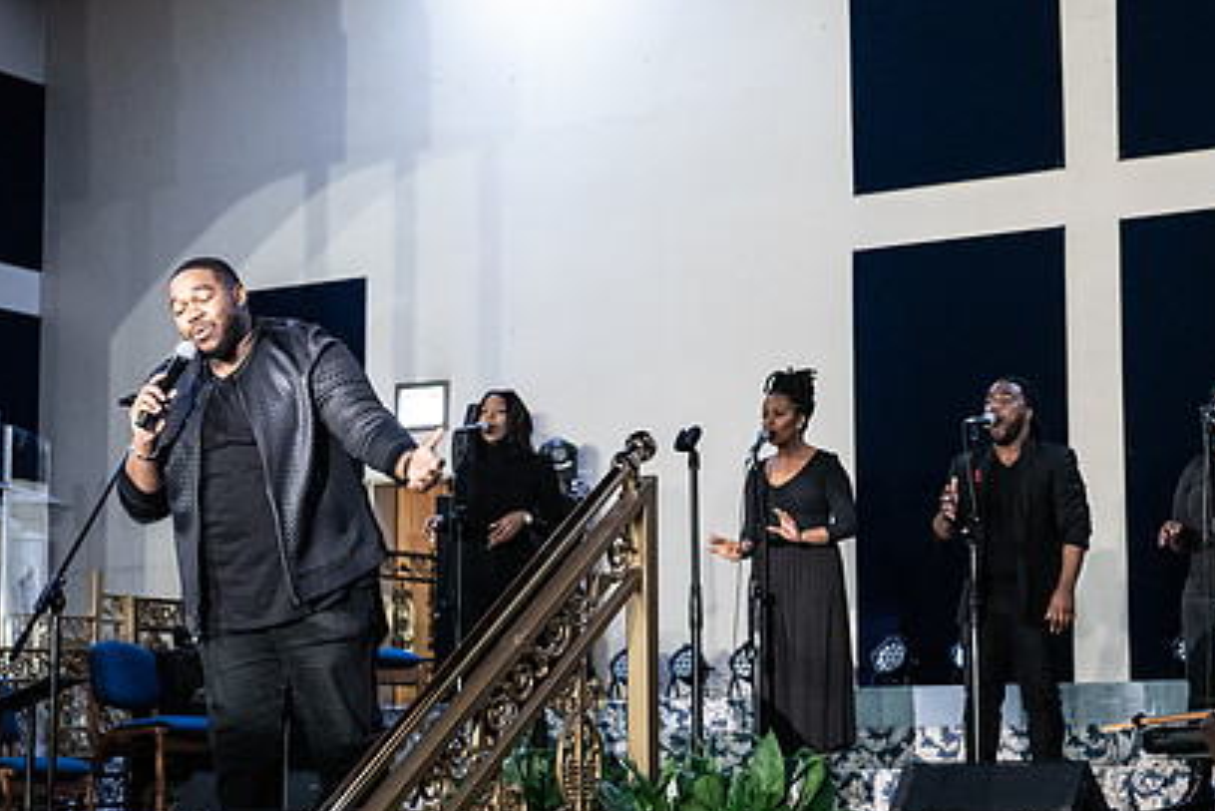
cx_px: 784
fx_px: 2363
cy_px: 498
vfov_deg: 19.4
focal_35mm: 70
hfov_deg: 28.7
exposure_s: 1/125
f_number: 4
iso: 6400
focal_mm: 49
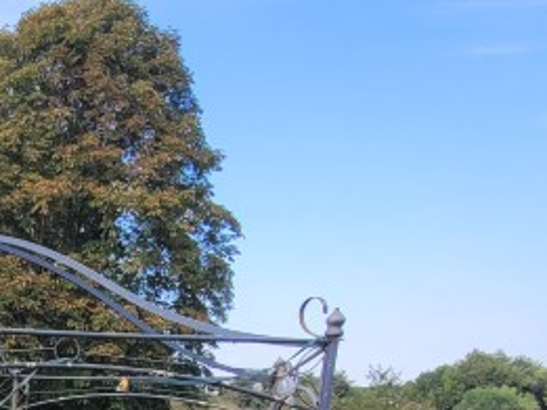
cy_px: 569
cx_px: -119
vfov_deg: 24.1
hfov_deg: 31.1
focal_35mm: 51
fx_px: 806
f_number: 2.2
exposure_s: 1/439
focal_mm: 1.74
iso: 40
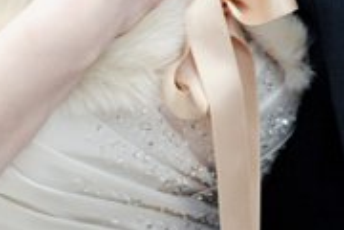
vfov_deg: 6.1
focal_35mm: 222
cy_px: -187
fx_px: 2121
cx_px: 130
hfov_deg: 9.3
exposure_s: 1/125
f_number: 4.5
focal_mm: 50
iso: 2500
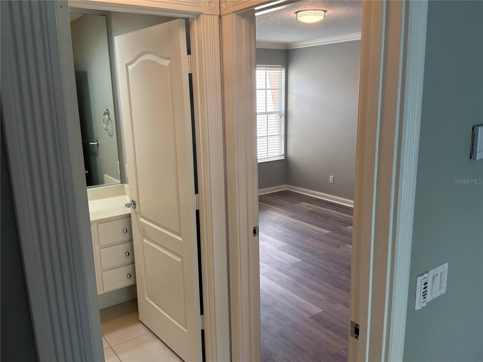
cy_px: 181
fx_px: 391
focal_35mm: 28
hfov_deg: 63.4
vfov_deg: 49.7
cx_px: 242
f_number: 1.8
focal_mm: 3
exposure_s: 1/60
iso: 80
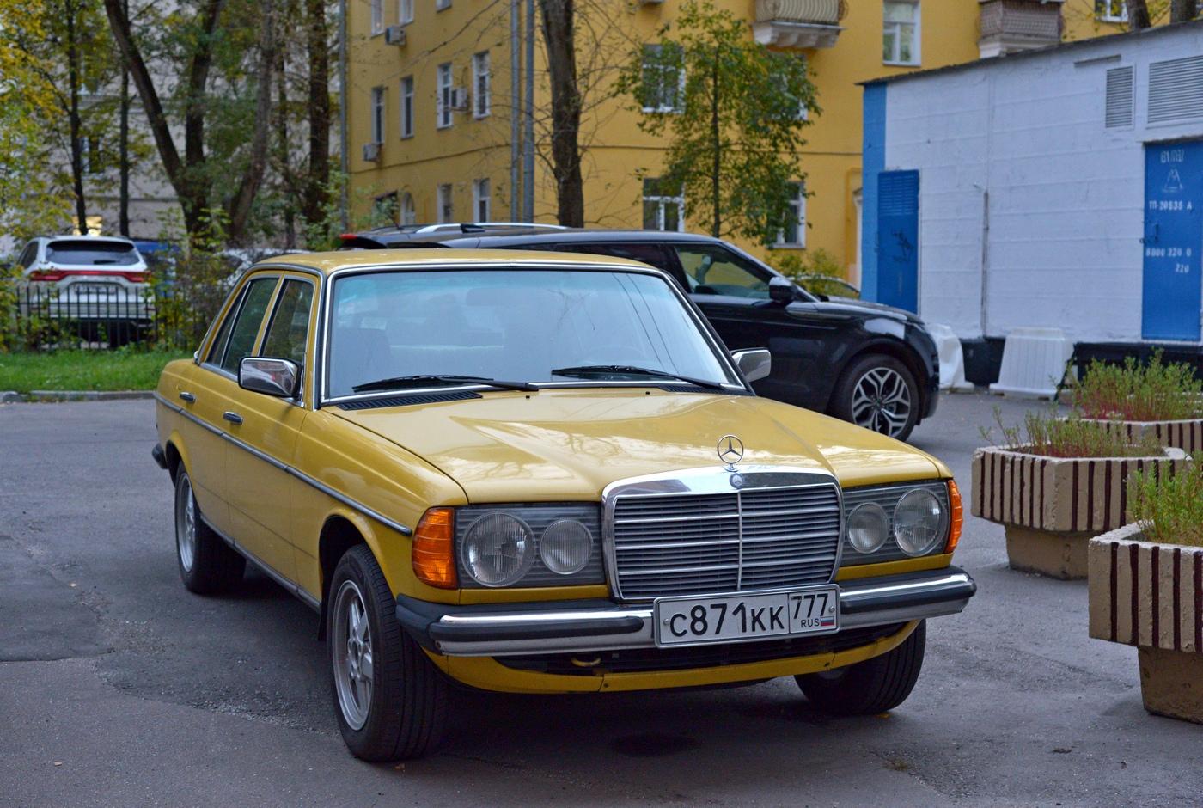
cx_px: 602
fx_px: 1674
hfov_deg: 39.5
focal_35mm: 50
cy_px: 404
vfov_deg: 27.1
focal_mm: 50
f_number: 5.6
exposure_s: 1/100
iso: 1600
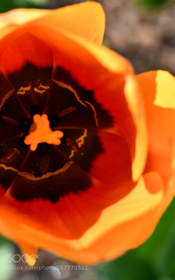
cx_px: 90
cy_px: 140
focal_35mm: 108
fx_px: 824
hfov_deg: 12.1
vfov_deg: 19.3
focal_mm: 105
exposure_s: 1/125
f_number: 16
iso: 250
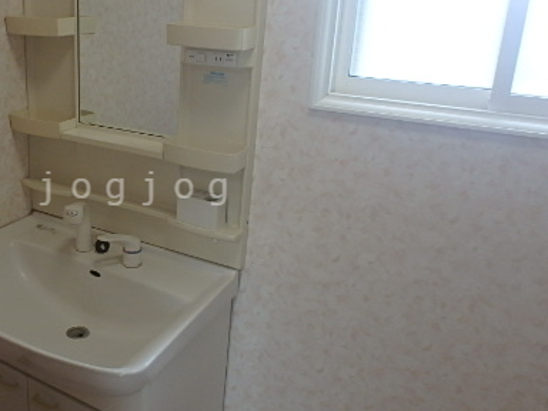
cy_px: 188
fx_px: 554
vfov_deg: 40.7
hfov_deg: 50.5
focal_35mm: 35
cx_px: 137
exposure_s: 1/40
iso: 200
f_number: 3.5
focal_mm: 3.7
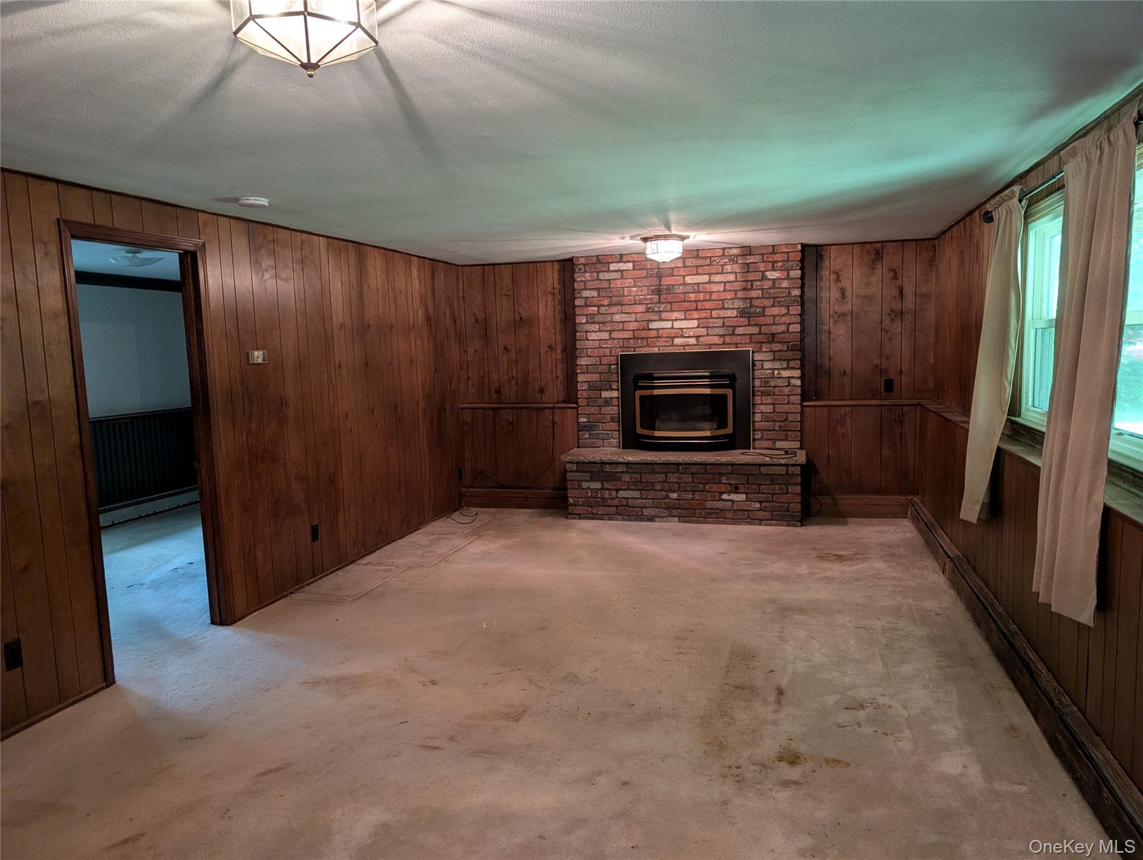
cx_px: 572
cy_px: 430
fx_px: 794
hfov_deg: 71.5
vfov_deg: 56.9
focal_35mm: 24
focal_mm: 6.9
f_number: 1.68
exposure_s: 1/30
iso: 154
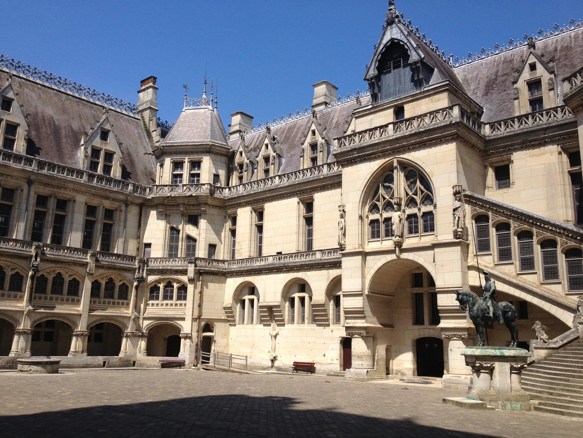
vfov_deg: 40.7
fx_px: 589
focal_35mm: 35
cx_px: 292
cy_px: 219
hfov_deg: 52.6
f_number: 2.4
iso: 50
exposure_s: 1/1972
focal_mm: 4.28
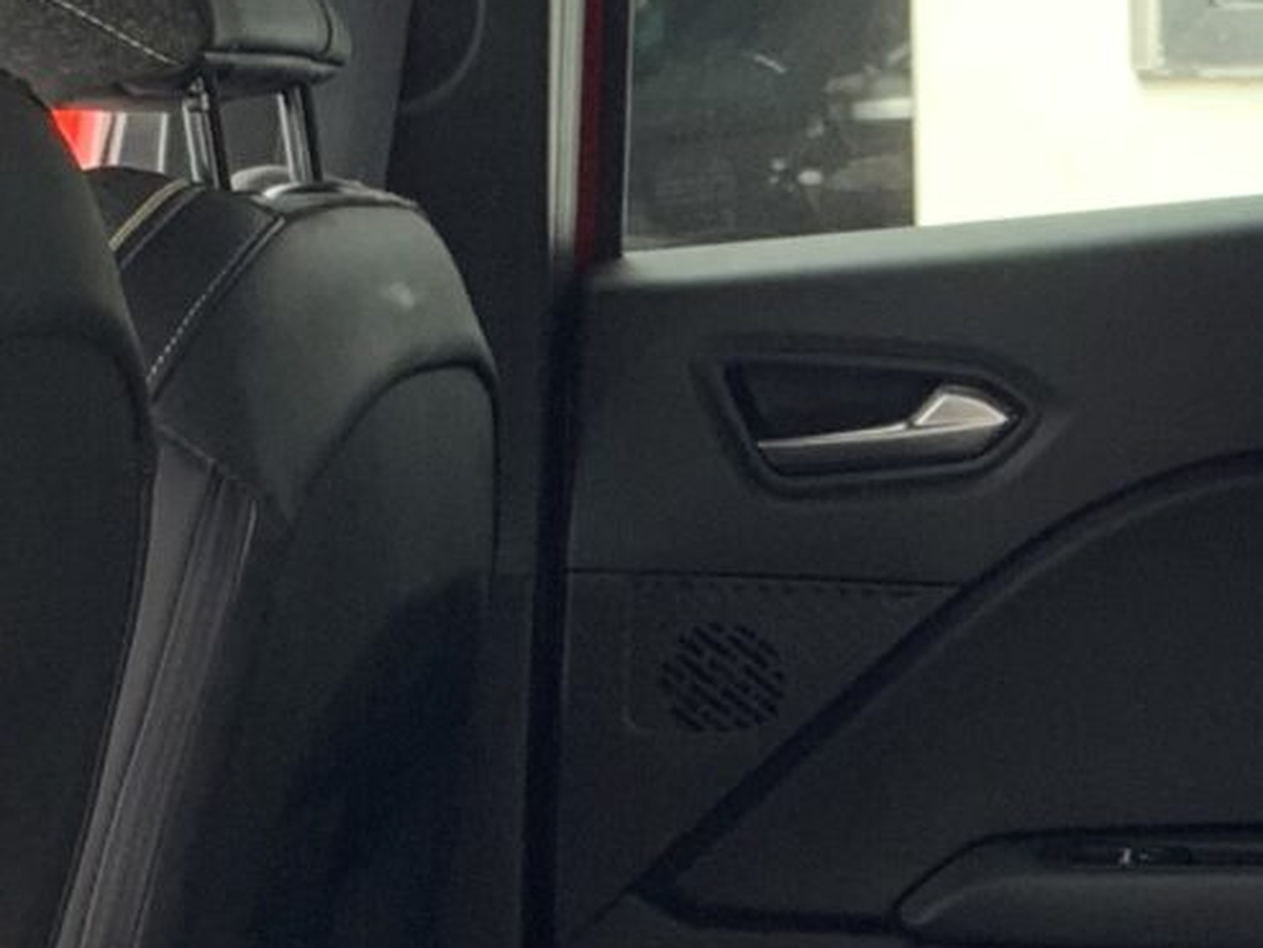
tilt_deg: -8.1
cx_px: 1373
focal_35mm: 135
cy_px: 971
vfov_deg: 10.9
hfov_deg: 14.3
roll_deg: +1.3
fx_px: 4927
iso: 50
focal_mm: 4.25
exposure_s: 1/121
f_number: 1.8
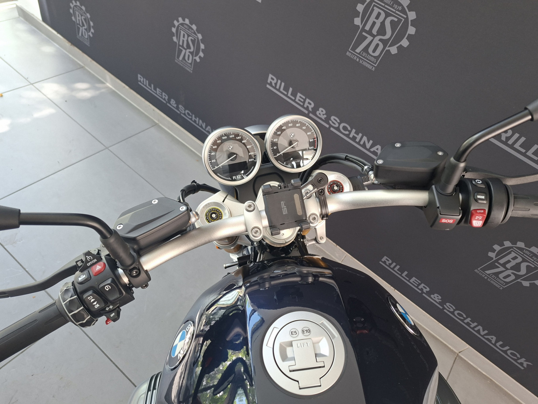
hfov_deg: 73.9
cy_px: 202
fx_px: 357
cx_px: 269
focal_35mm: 23
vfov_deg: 58.9
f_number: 1.8
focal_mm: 5.54
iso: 100
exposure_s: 1/100
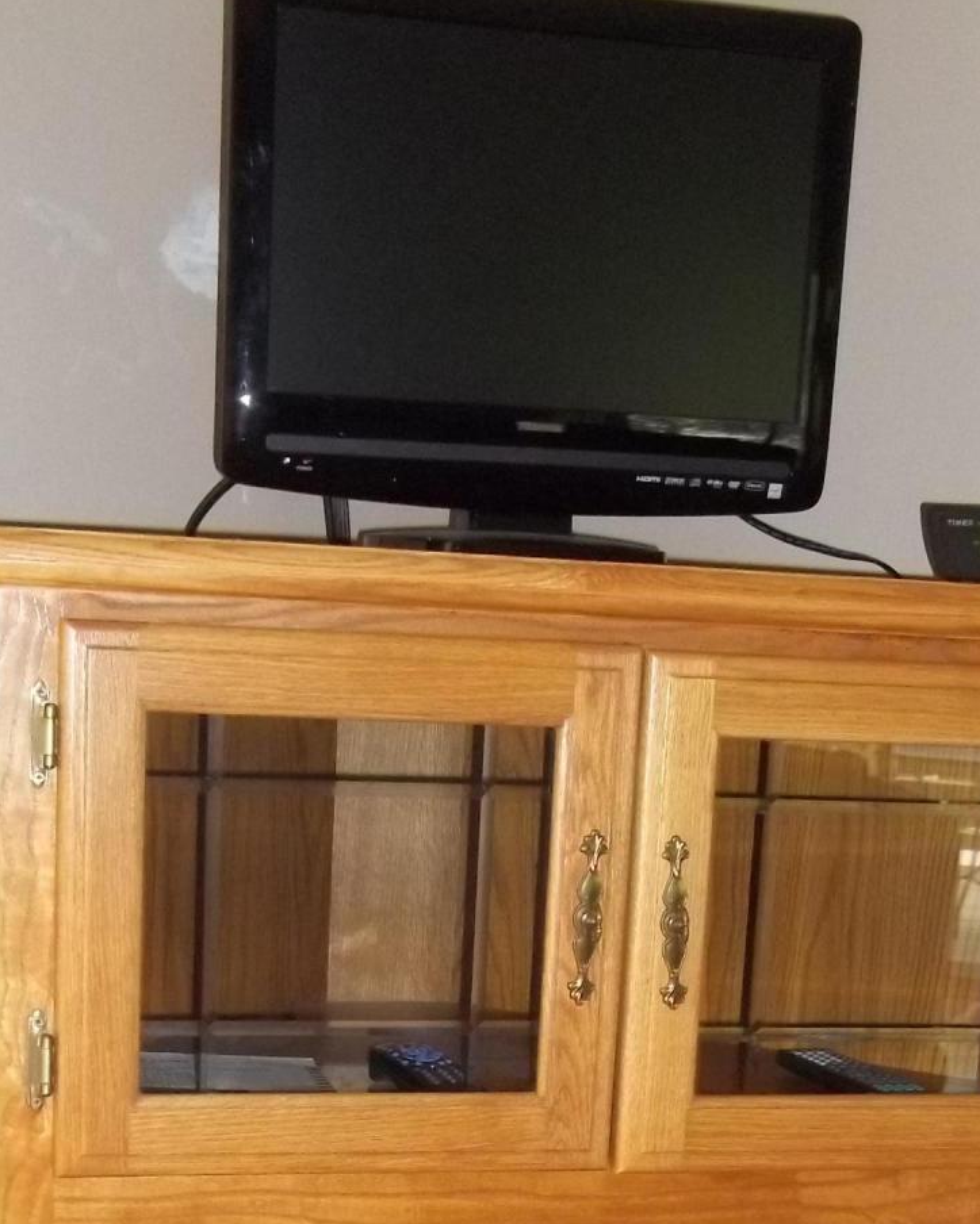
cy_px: 1239
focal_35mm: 69
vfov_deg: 26.0
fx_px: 2502
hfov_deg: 22.2
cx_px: 448
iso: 250
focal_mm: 5.7
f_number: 2.9
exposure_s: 1/30
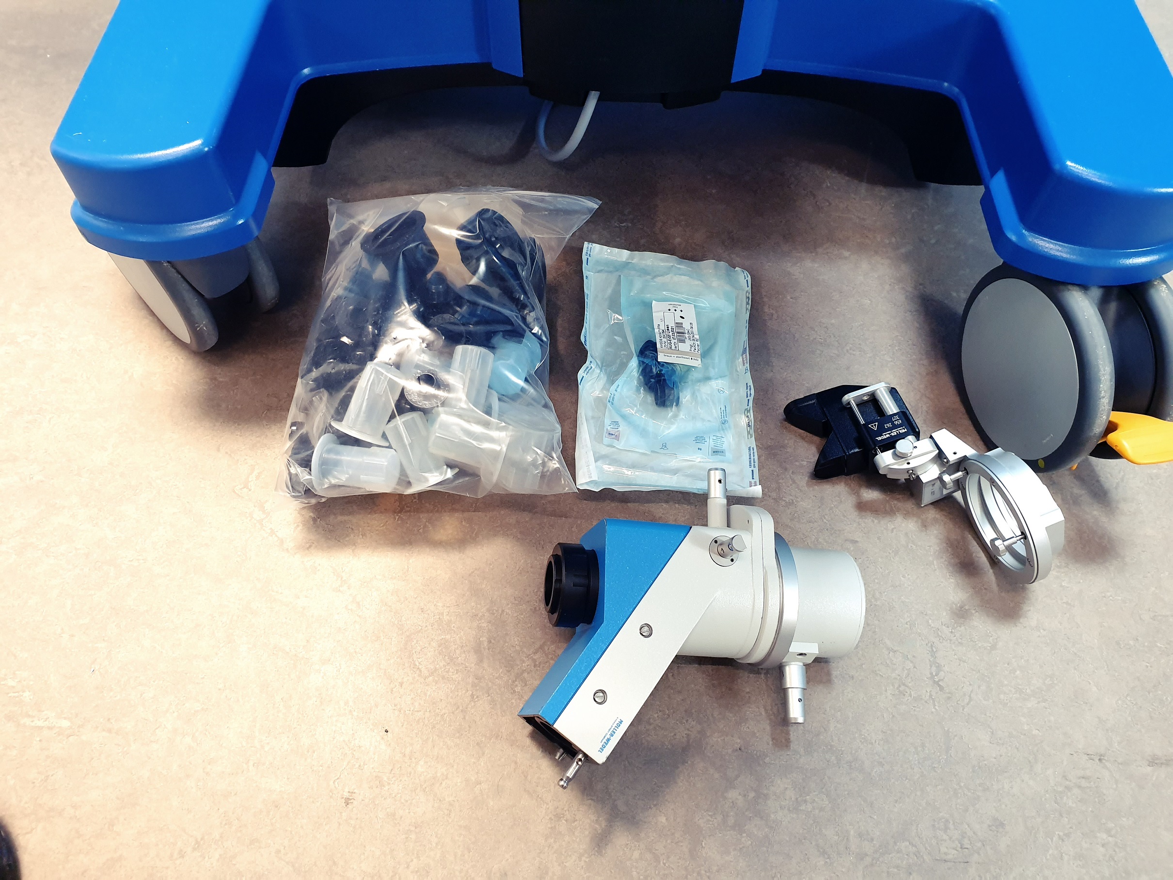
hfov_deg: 67.3
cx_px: 586
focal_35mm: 26
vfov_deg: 53.1
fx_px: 881
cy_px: 440
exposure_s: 1/33
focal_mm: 4.3
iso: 320
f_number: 2.4
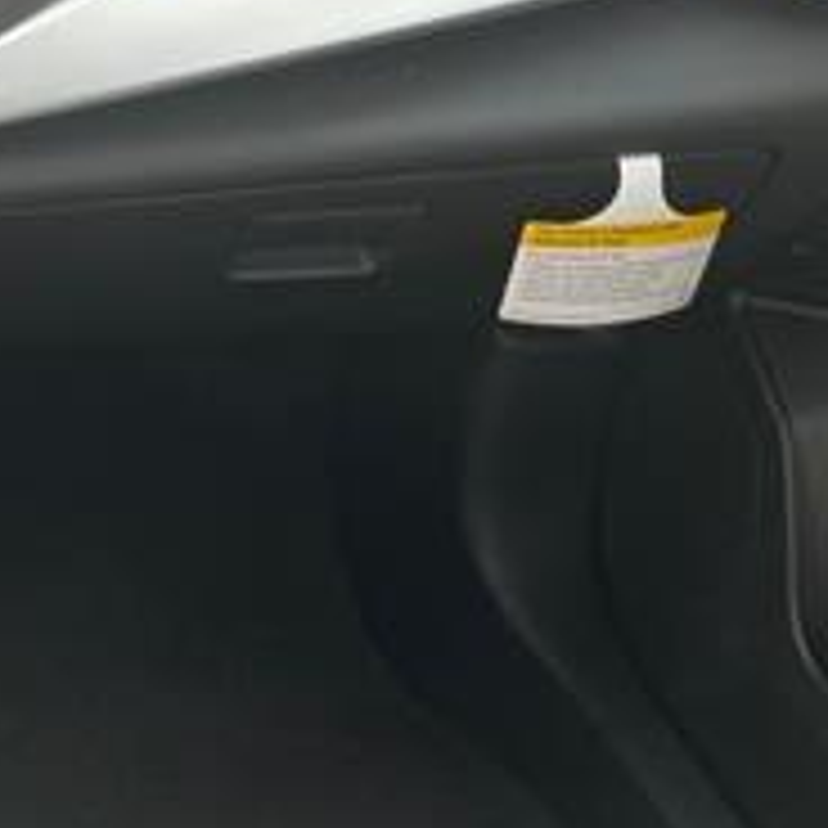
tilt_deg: -28.0
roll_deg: +0.4
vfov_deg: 21.5
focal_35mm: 80
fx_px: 2165
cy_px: 225
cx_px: -396
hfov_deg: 19.1
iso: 125
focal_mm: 4.2
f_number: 1.6
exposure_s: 1/85
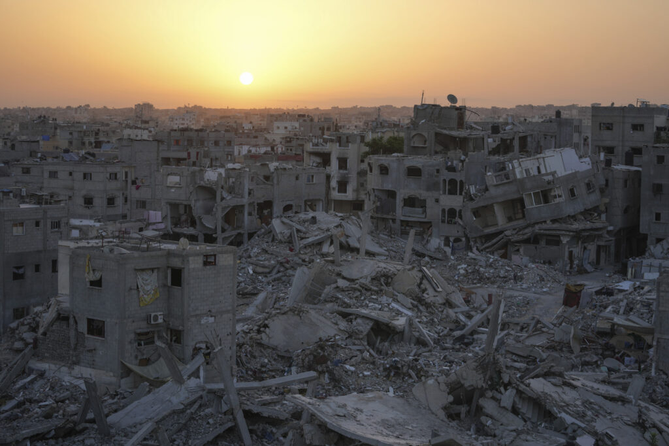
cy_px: 223
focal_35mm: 70
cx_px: 334
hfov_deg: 28.8
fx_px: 1301
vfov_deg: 19.5
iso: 100
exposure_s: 1/500
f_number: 2.8
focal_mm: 70
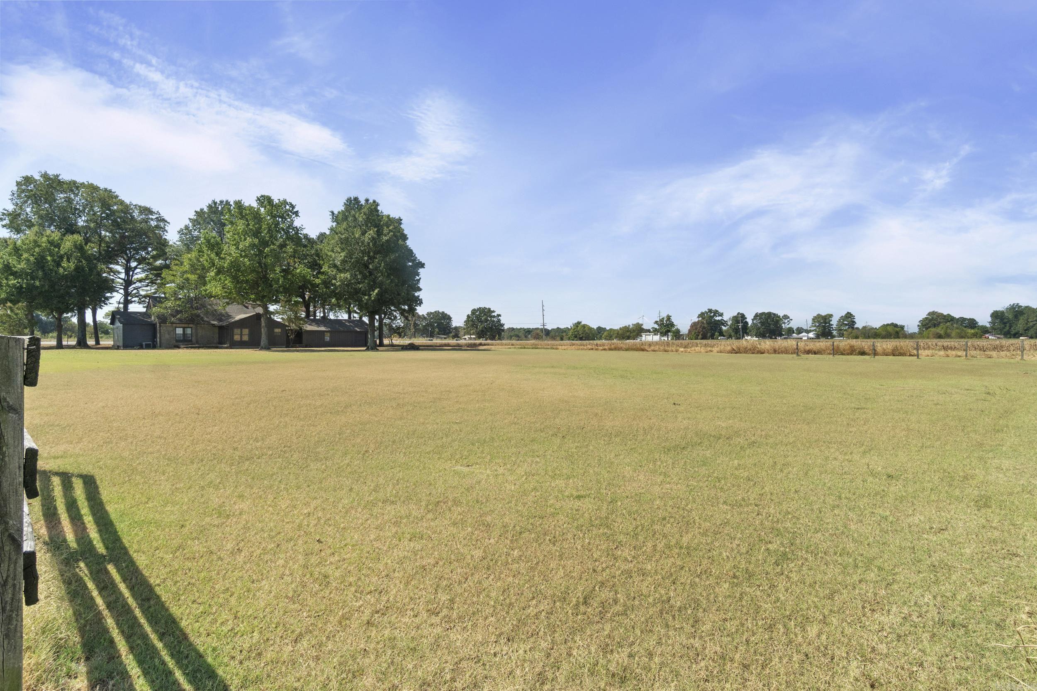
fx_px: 518
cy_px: 346
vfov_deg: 67.4
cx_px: 518
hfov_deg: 90.0
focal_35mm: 18
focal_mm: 12
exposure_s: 1/320
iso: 400
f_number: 8
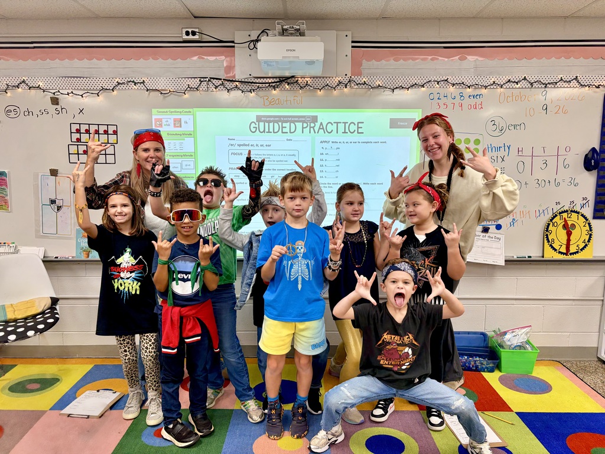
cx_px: 302
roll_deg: -0.1
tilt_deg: -7.7
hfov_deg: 67.3
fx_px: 454
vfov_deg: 53.1
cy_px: 227
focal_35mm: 26
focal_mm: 5.96
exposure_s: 1/120
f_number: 1.6
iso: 80
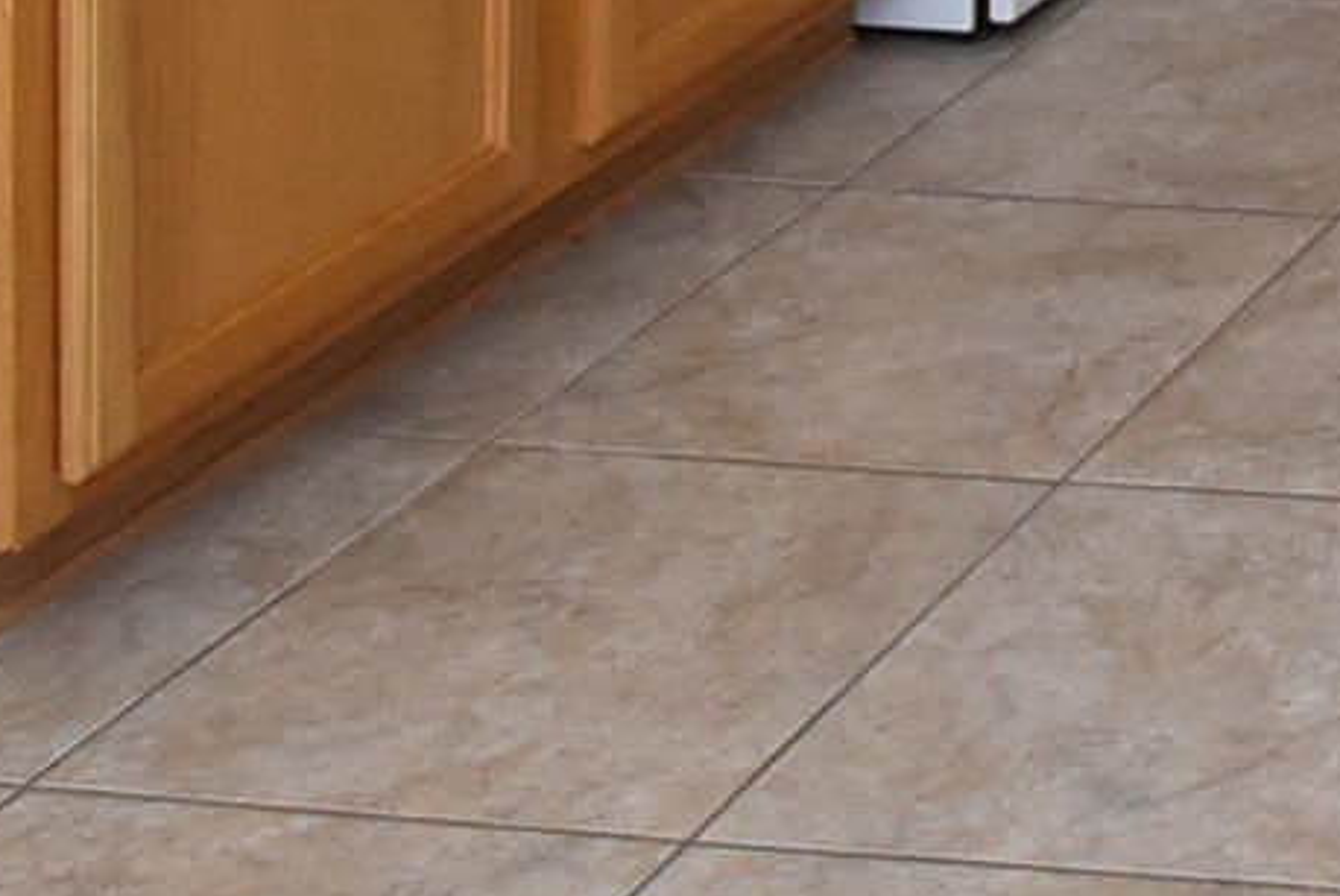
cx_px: 2929
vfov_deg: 11.1
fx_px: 3650
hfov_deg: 15.2
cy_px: -1435
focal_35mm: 98
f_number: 5.6
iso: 800
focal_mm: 10
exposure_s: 1/125
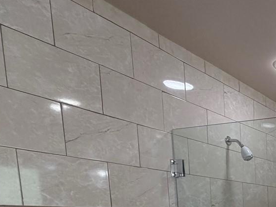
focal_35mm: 40
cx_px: 356
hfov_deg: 34.1
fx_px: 319
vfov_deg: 29.7
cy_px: 261
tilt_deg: -7.5
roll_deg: +0.0
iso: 200
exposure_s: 1/120
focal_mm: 2.22
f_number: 2.2
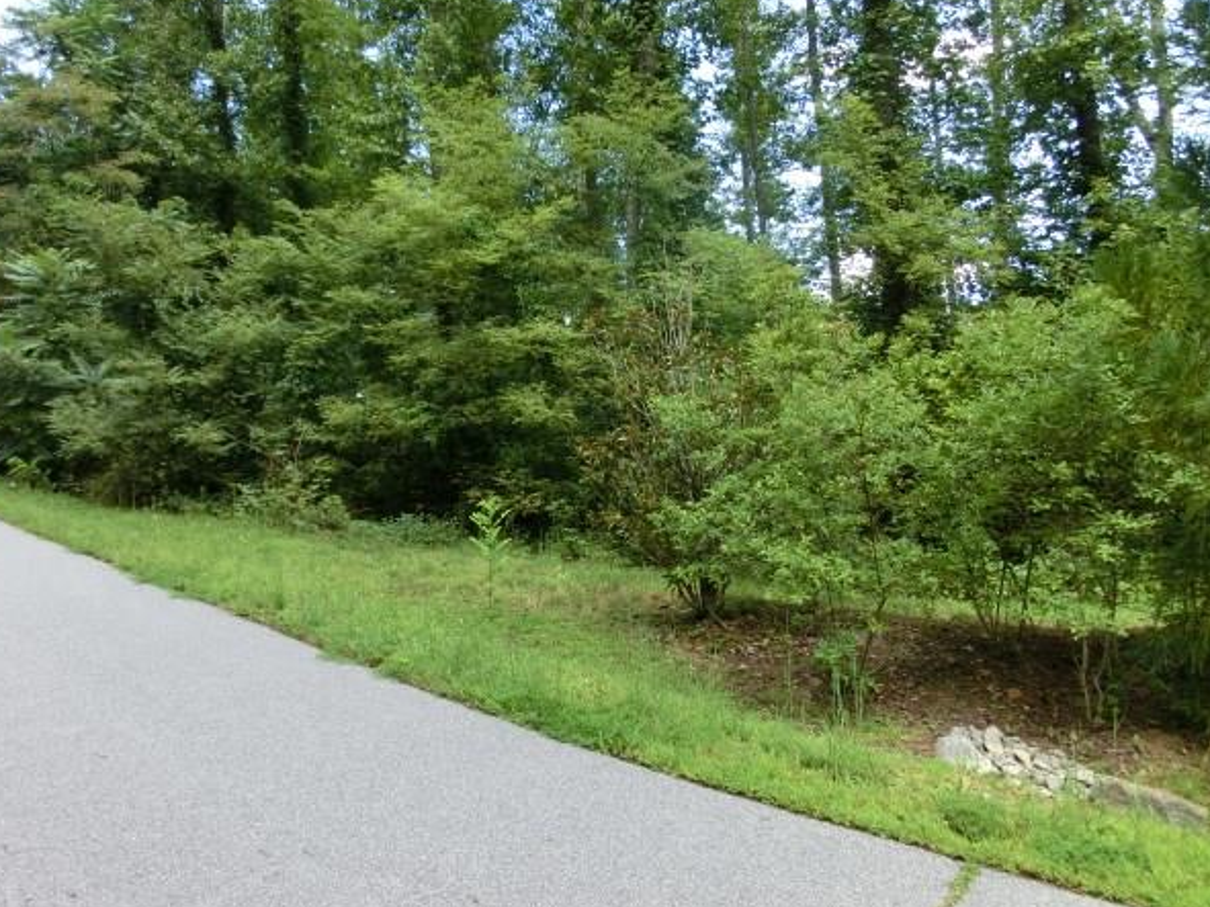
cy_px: 461
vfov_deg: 53.0
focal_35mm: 26
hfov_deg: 67.3
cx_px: 594
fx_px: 909
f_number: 3
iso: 100
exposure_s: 1/125
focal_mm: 4.24
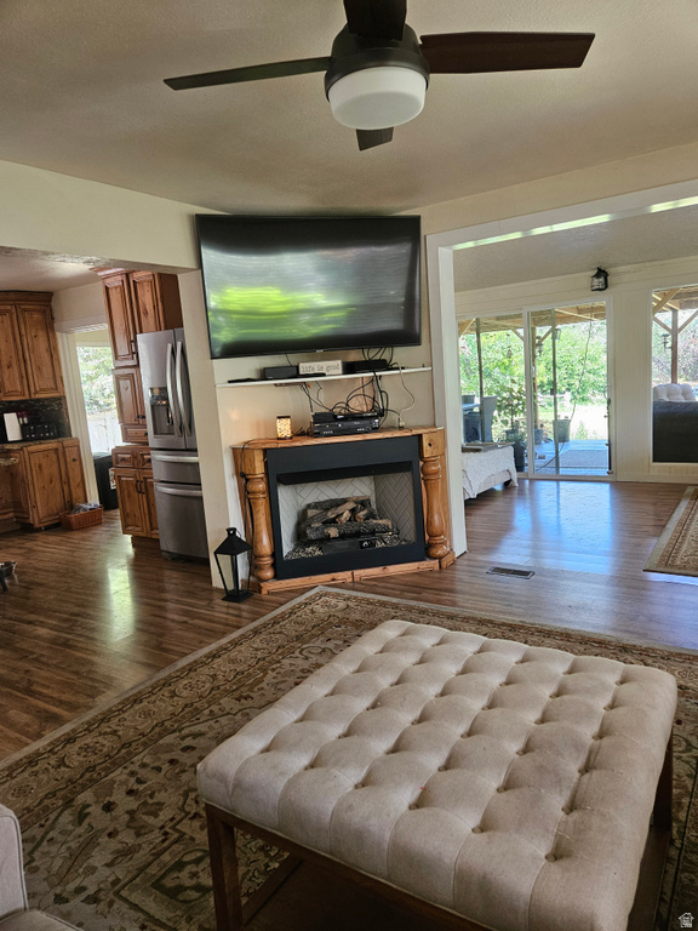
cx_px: 349
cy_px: 466
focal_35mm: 23
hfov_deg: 58.9
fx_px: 618
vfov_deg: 73.9
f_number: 1.8
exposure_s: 1/120
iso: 250
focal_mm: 5.4
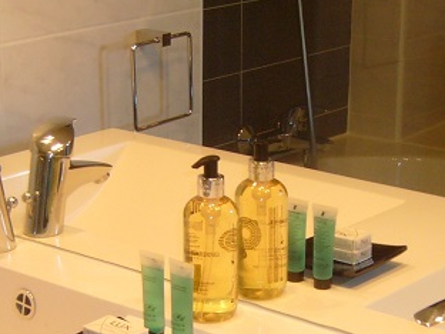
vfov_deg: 14.6
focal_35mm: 101
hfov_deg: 19.4
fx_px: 1298
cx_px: 203
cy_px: 252
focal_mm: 5.8
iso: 100
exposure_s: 1/15
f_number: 2.8
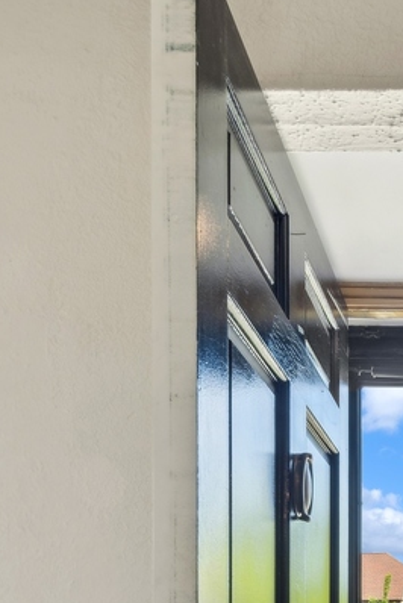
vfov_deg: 37.2
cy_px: 738
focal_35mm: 38
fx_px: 637
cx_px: 480
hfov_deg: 30.1
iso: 200
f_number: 9
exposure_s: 1/15
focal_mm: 14
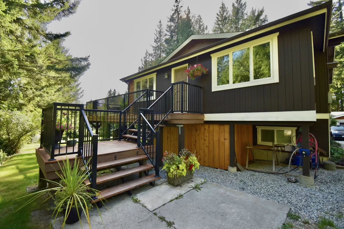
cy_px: 114
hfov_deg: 100.4
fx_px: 143
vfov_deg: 77.3
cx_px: 172
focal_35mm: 15
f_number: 4.5
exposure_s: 1/200
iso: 200
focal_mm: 10
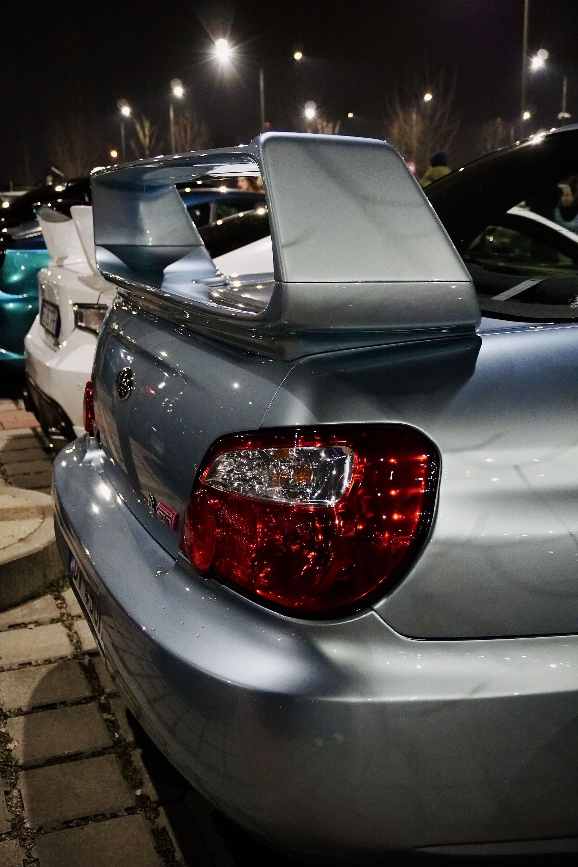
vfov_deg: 47.9
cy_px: 434
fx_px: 975
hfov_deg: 33.0
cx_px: 289
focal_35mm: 40
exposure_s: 1/50
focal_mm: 27
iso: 6400
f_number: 4.5
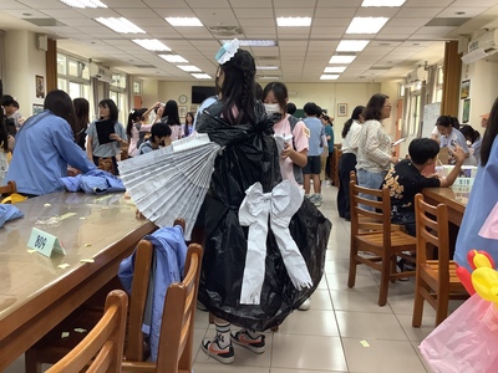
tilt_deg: -10.3
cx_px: 249
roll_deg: -1.0
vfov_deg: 45.4
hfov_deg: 58.4
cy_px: 186
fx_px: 446
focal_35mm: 31
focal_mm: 3.3
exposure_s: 1/60
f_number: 2.4
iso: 100
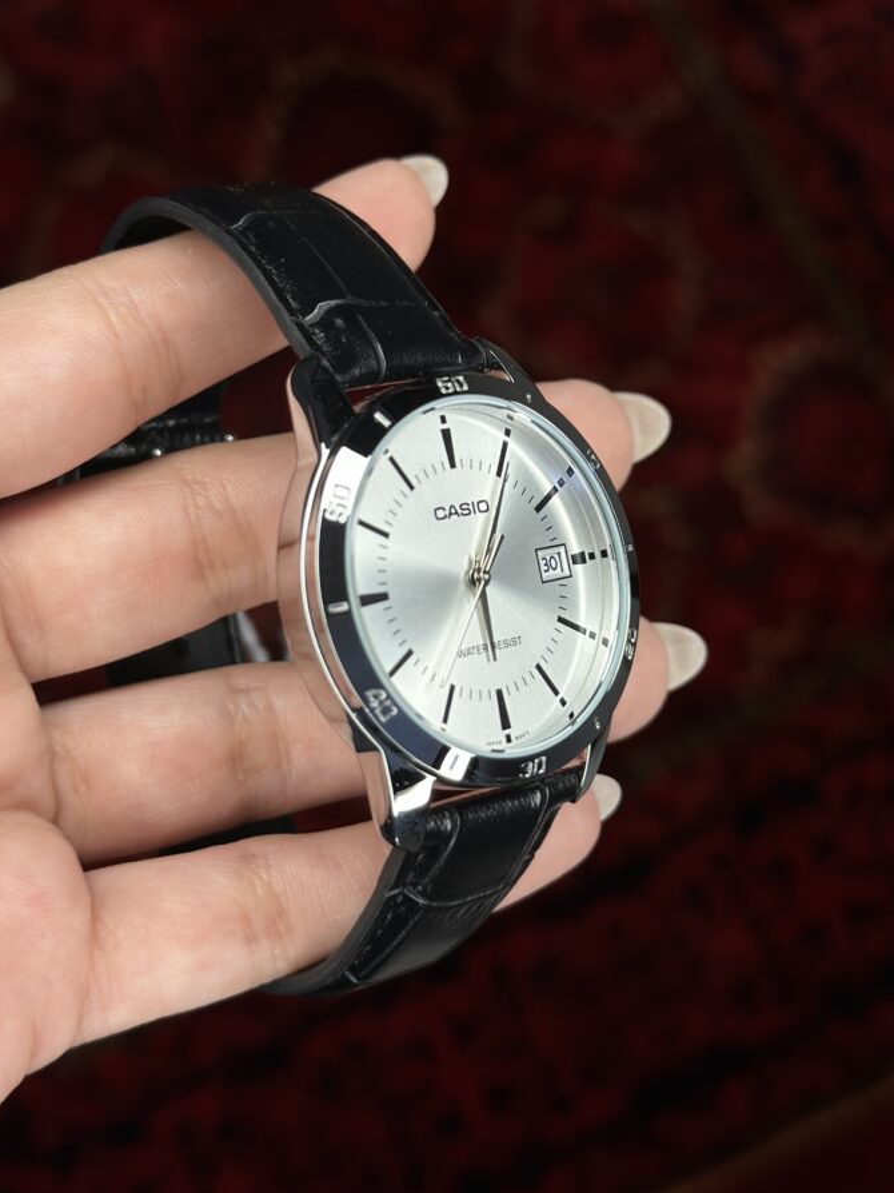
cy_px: 566
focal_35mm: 55
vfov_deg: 34.9
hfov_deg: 26.5
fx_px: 1895
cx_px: 426
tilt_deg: -74.3
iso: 80
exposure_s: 1/785
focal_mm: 6.86
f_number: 1.78
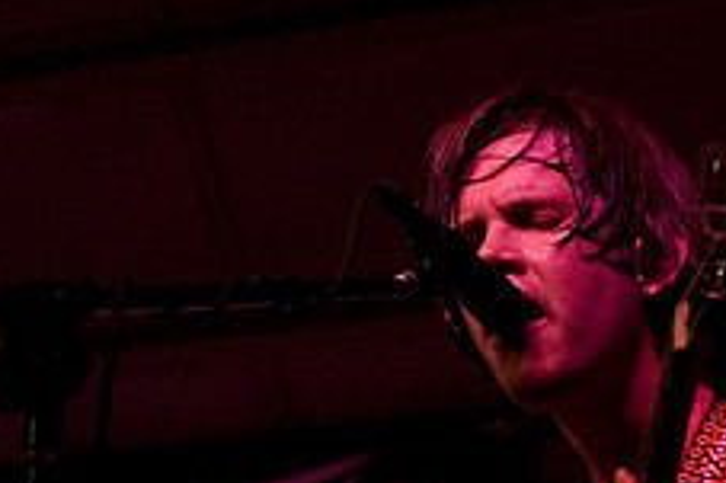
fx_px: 3406
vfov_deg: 8.1
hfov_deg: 12.1
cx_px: 42
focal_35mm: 169
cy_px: 509
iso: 800
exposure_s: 1/100
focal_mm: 44
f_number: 3.2
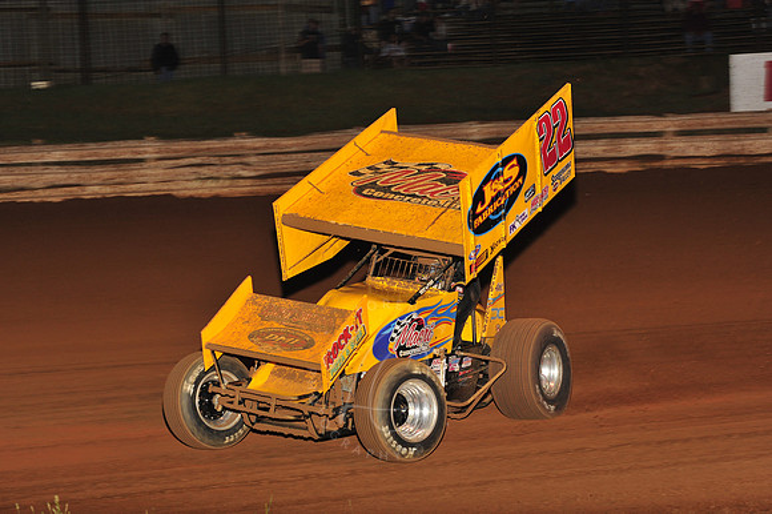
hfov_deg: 22.2
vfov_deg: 14.8
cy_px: 257
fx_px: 1972
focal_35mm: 92
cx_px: 386
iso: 1000
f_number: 7.1
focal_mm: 92
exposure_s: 1/320
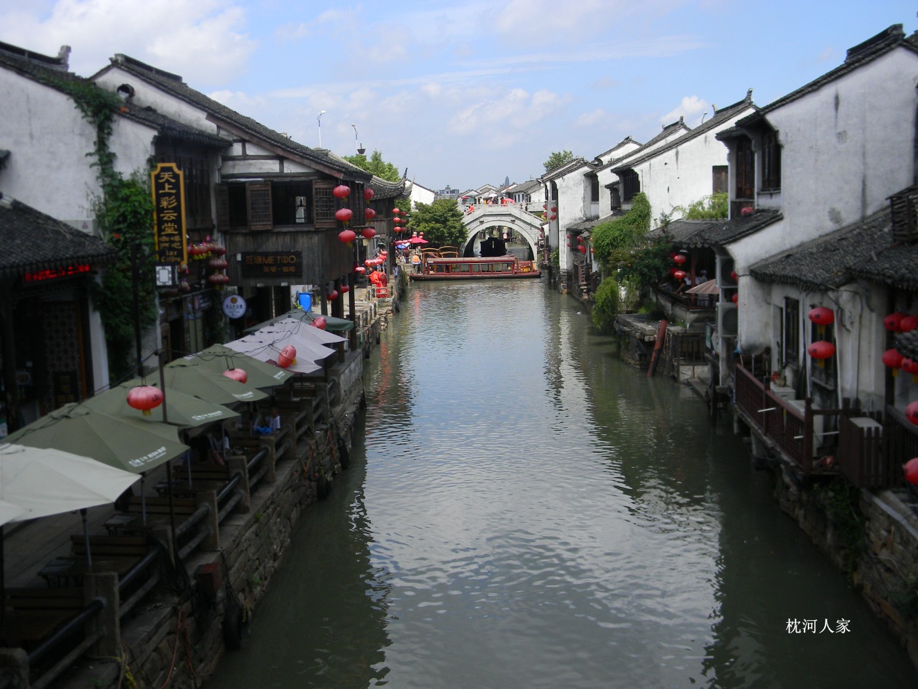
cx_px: 459
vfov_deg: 35.1
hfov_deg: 45.8
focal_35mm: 41
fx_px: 1087
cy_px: 344
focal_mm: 7.3
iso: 80
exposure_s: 1/700
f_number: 3.8
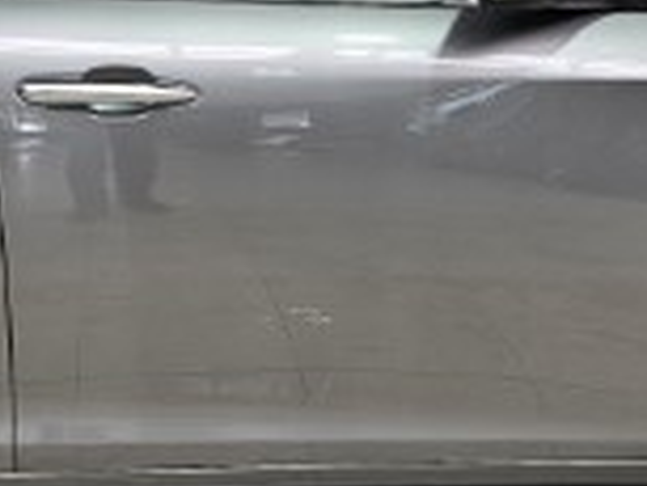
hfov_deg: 20.2
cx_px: 131
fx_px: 1796
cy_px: 237
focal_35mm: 96
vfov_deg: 15.4
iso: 64
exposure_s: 1/180
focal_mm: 6.3
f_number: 1.7
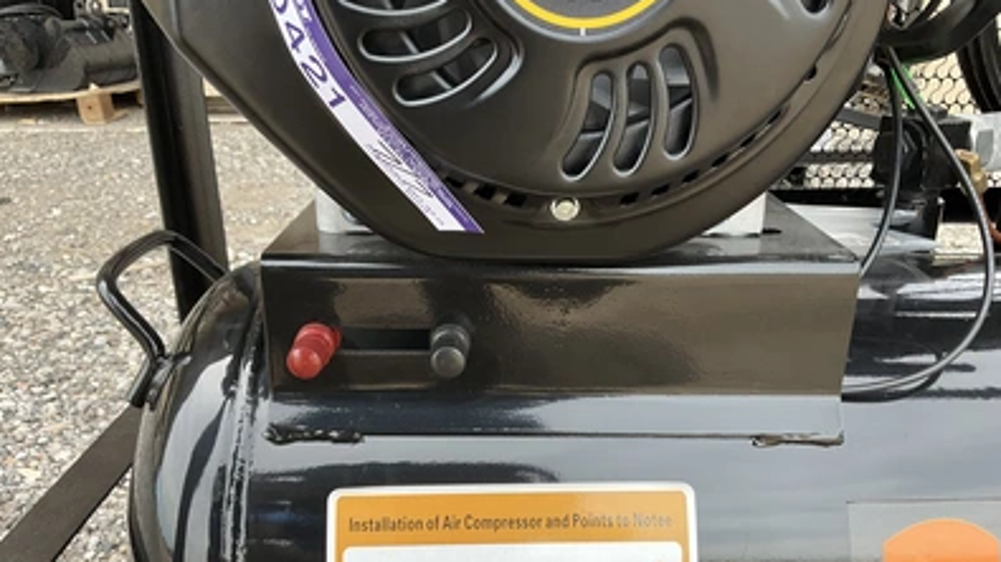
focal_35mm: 32
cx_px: 497
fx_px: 849
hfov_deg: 61.0
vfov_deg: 36.6
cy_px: 327
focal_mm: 3
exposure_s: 1/259
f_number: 1.8
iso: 25
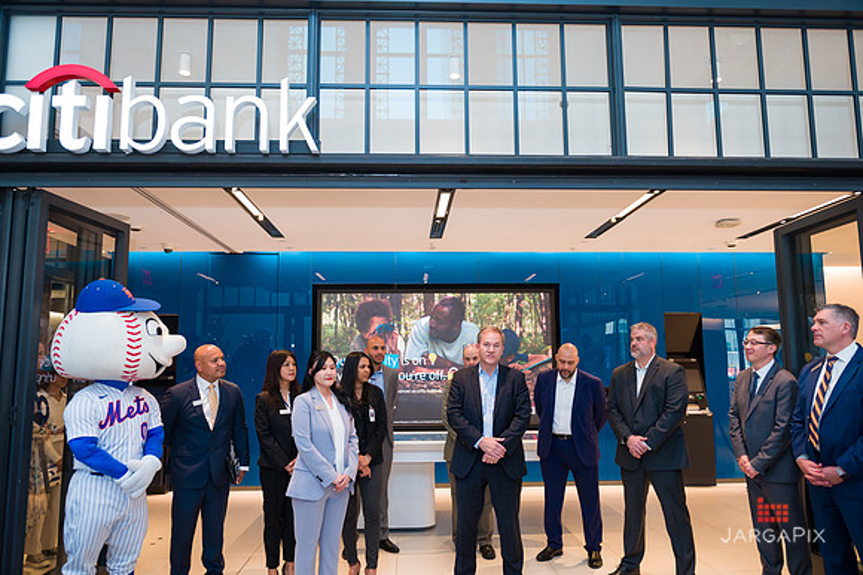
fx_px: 575
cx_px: 432
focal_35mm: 24
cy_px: 288
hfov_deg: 73.8
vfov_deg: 53.1
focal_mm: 24
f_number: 4
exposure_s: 1/200
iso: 800
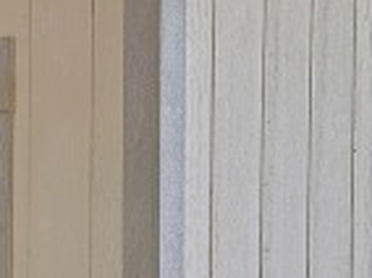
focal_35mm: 104
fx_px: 1116
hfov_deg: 18.2
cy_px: 307
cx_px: -45
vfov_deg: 13.9
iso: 50
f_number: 1.8
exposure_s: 1/60
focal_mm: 5.54
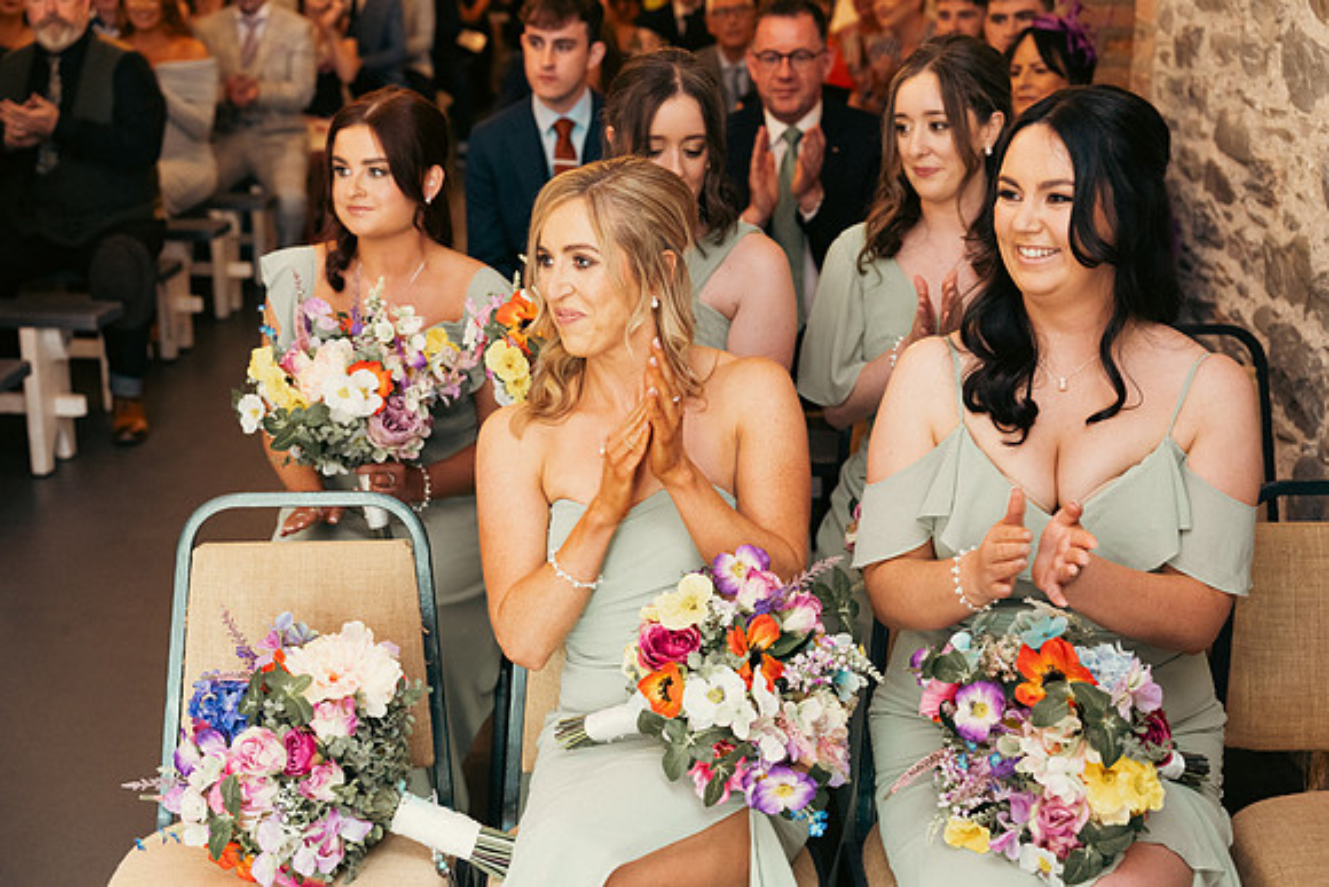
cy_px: 444
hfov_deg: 41.1
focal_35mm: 48
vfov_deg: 28.1
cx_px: 664
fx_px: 1772
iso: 2500
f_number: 3.5
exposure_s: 1/160
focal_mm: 48
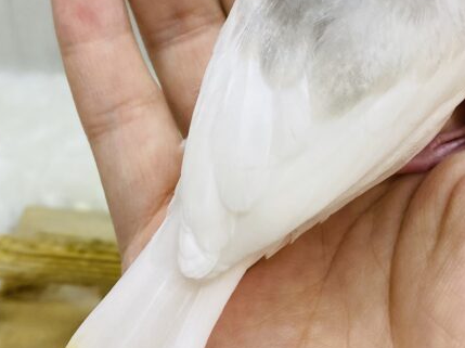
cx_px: 287
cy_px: 62
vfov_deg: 20.7
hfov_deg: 27.7
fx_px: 940
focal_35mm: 70
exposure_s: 1/100
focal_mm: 4.25
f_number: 1.8
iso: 64
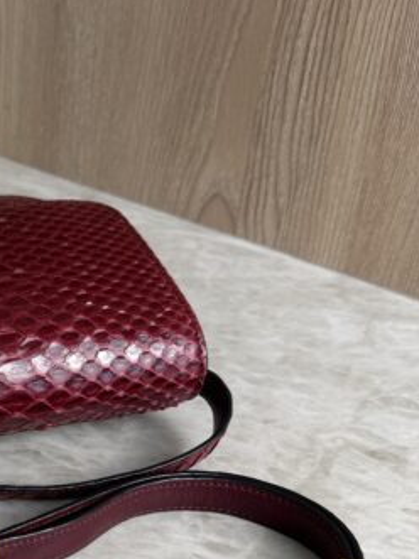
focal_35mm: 58
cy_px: 426
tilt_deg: -34.9
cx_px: -74
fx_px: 937
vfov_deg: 32.6
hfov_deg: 23.2
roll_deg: +0.2
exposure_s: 1/120
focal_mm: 6.76
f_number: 1.78
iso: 64
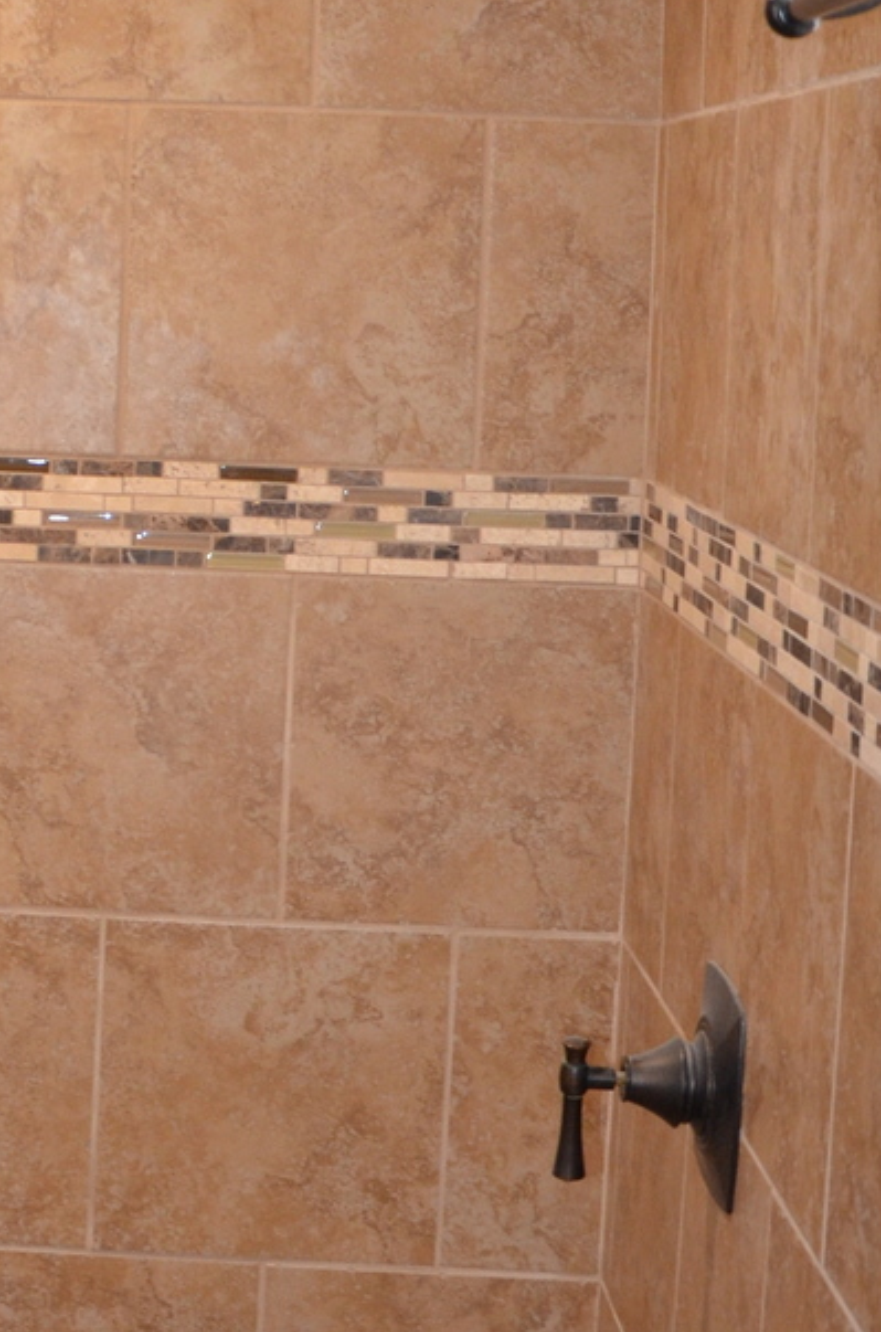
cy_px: 306
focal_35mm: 73
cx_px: -71
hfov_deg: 18.0
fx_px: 2693
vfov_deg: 27.3
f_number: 3.5
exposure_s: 1/60
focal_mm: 18
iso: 640
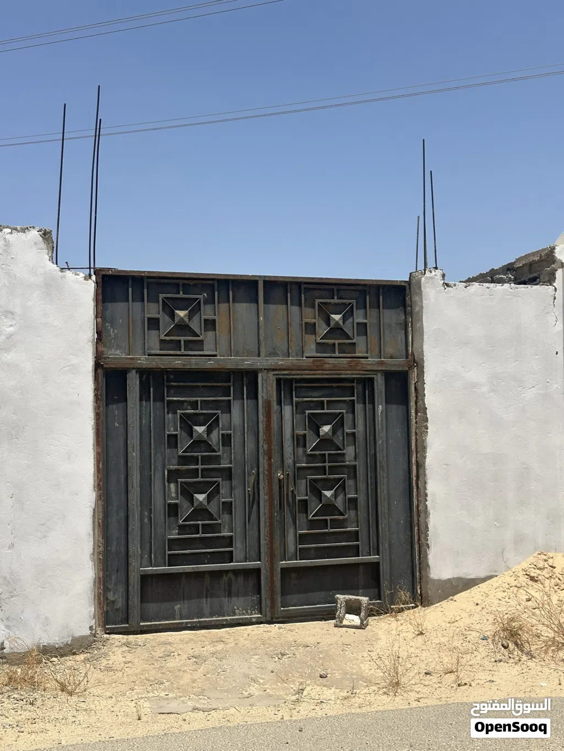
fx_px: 1043
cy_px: 376
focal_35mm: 48
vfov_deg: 39.7
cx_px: 282
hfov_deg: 30.3
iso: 64
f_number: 1.78
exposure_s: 1/6623
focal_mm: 6.86
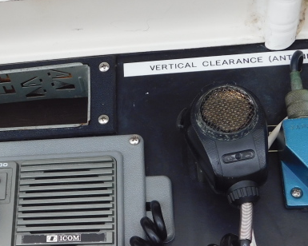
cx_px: 54
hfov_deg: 25.5
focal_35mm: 73
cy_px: 166
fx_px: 665
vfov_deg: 20.9
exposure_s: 1/160
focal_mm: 6.3
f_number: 3.5
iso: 125
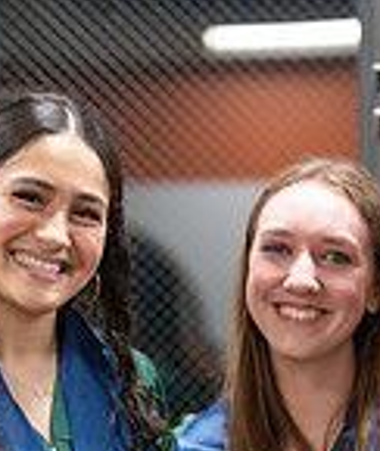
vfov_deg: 8.2
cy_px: 652
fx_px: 3110
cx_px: 311
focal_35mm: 228
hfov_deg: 7.0
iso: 640
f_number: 1.2
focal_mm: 50
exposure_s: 1/320
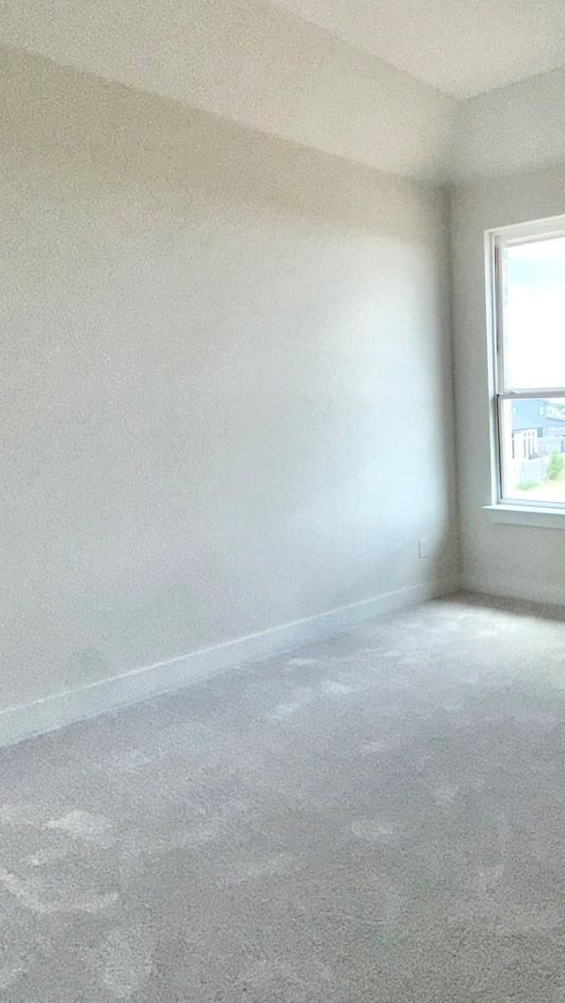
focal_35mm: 27
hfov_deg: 38.3
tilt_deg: -4.9
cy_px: 473
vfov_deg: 69.8
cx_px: 561
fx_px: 719
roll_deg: +0.4
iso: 32
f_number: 2.2
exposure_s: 1/564
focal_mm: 2.22
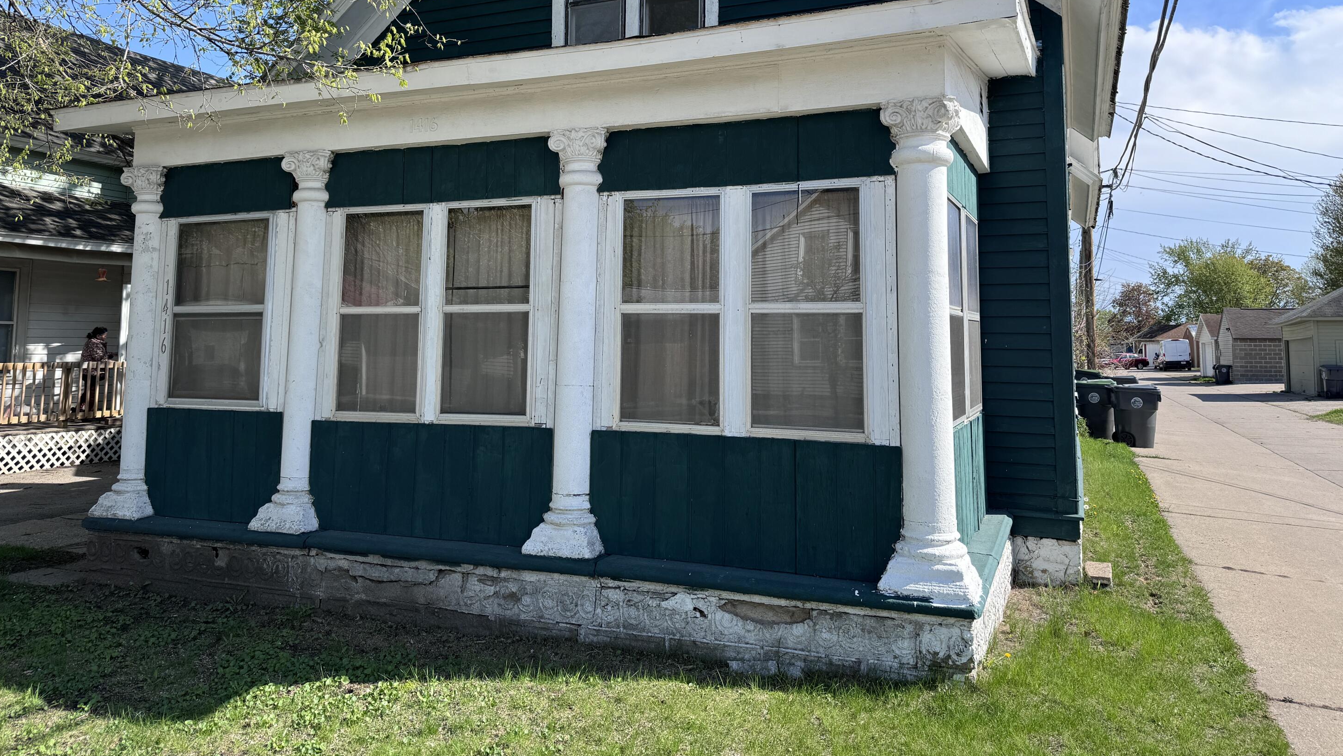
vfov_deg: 42.3
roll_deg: +0.3
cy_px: 248
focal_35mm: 27
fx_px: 961
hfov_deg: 69.9
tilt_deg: +6.6
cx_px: 660
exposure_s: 1/2604
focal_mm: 6.76
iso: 80
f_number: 1.78
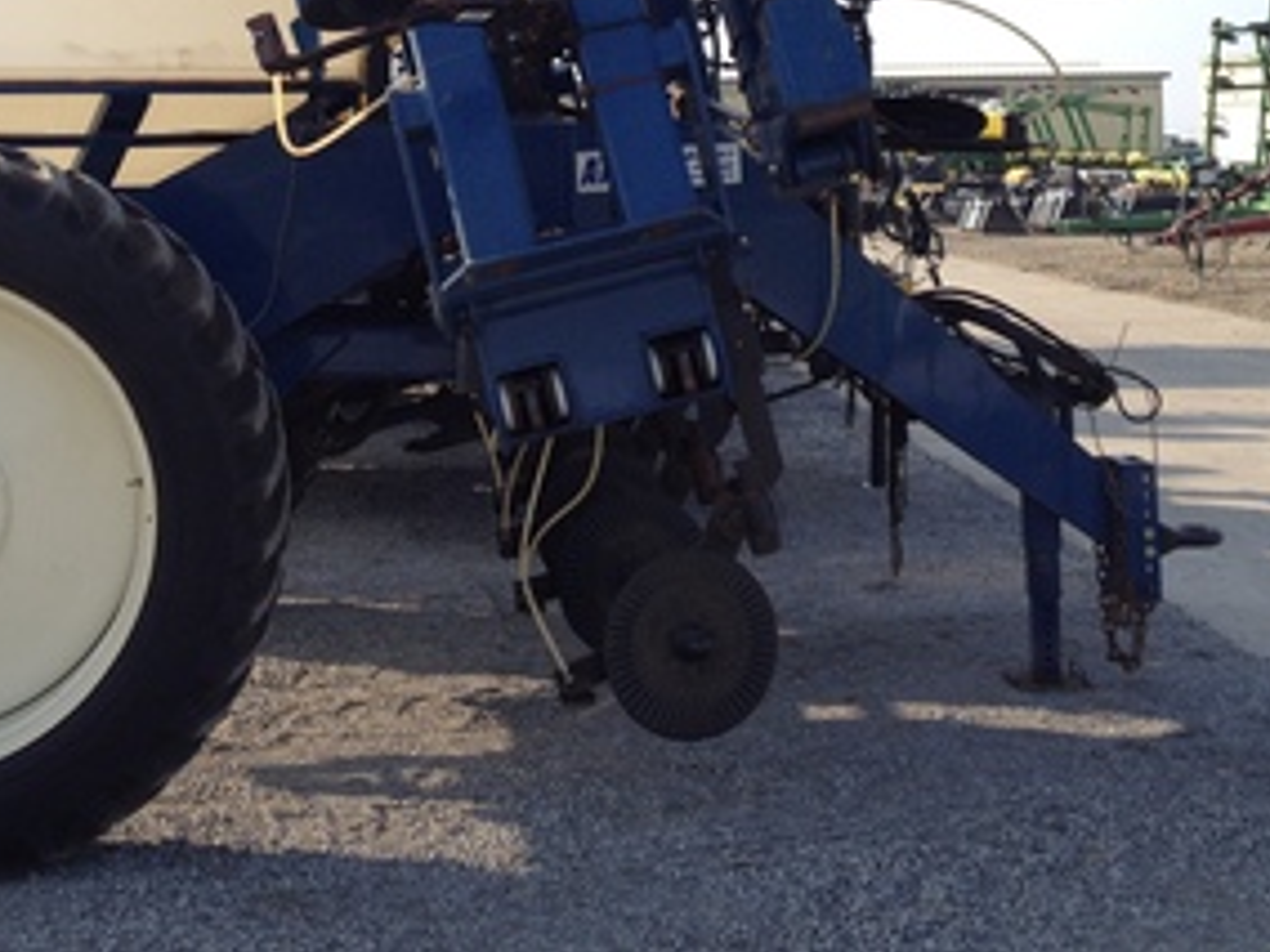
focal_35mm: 67
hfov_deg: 28.9
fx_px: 2458
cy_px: 58
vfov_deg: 21.3
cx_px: 546
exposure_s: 1/789
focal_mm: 4.28
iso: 64
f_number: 2.4
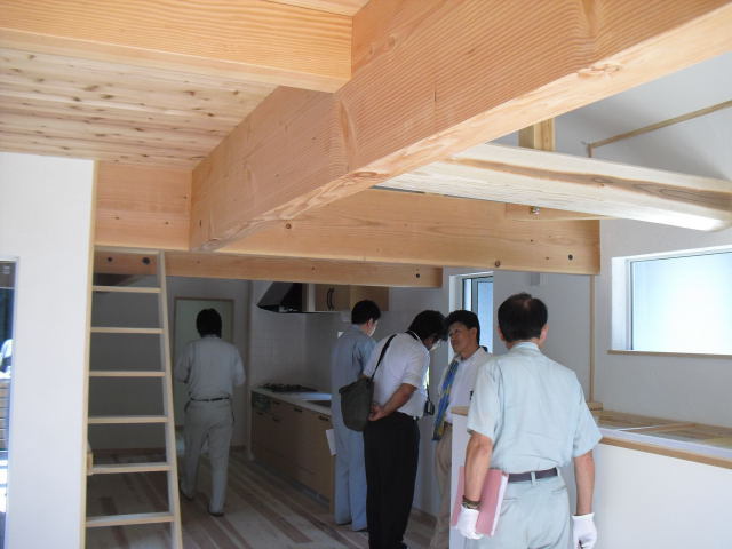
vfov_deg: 39.7
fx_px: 761
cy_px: 274
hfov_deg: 51.4
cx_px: 366
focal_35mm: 36
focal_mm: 6.3
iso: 200
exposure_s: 1/100
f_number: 3.1
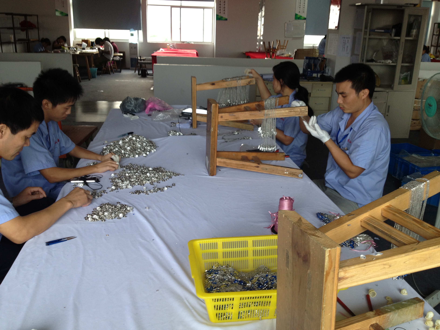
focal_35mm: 35
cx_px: 220
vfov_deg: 40.7
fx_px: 445
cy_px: 165
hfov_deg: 52.6
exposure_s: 1/30
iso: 64
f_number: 2.4
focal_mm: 4.28
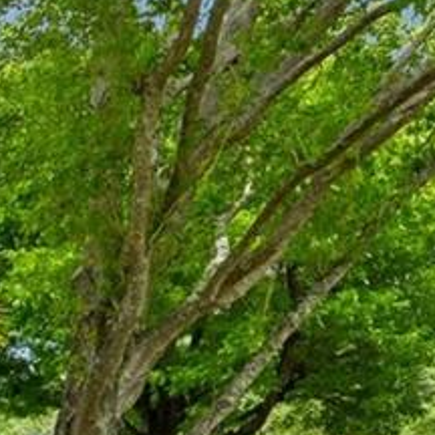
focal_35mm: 88
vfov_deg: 18.1
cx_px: -620
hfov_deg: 13.8
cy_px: 598
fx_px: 1251
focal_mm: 14
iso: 200
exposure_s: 1/200
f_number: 9
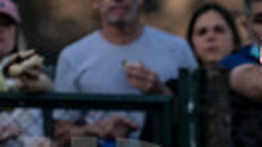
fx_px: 17590
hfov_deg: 0.9
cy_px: 318
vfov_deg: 0.5
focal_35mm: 2534
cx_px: 437
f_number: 2.8
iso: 100
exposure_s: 1/1250
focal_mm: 400
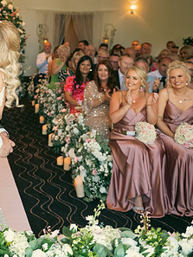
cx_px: -39
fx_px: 446
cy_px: 93
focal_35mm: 60
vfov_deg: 32.0
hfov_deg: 22.5
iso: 1000
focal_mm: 32
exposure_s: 1/160
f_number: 3.5
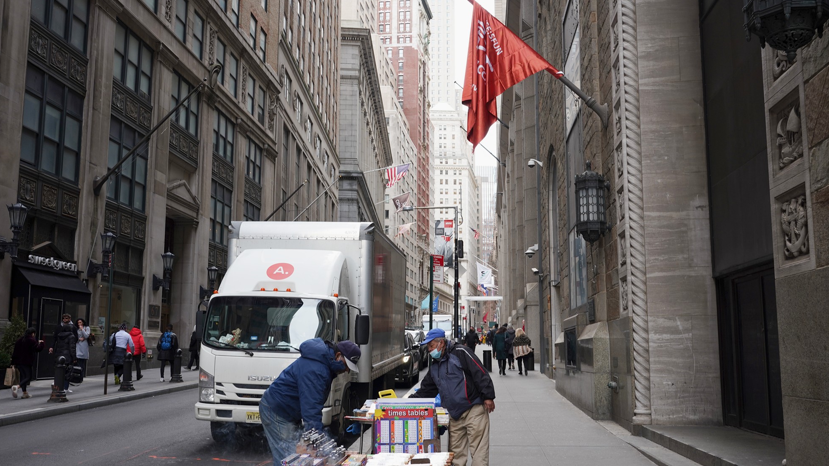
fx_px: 725
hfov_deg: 59.5
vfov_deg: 35.6
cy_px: 249
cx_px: 409
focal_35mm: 33
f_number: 7.1
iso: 400
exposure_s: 1/100
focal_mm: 31
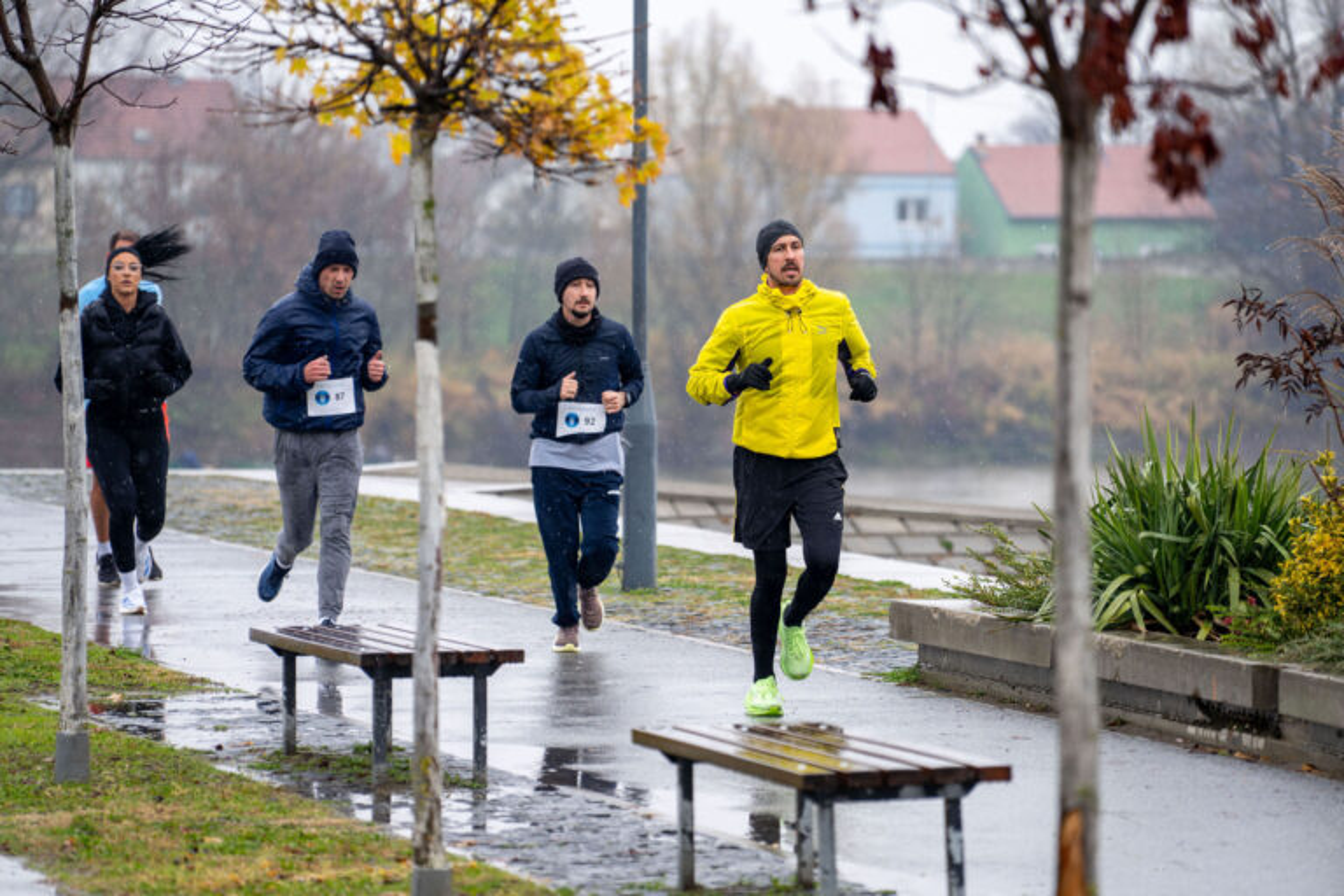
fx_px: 7949
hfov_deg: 9.7
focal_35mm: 213
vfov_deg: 6.5
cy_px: 448
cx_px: 672
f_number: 4
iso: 500
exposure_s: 1/500
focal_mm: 200
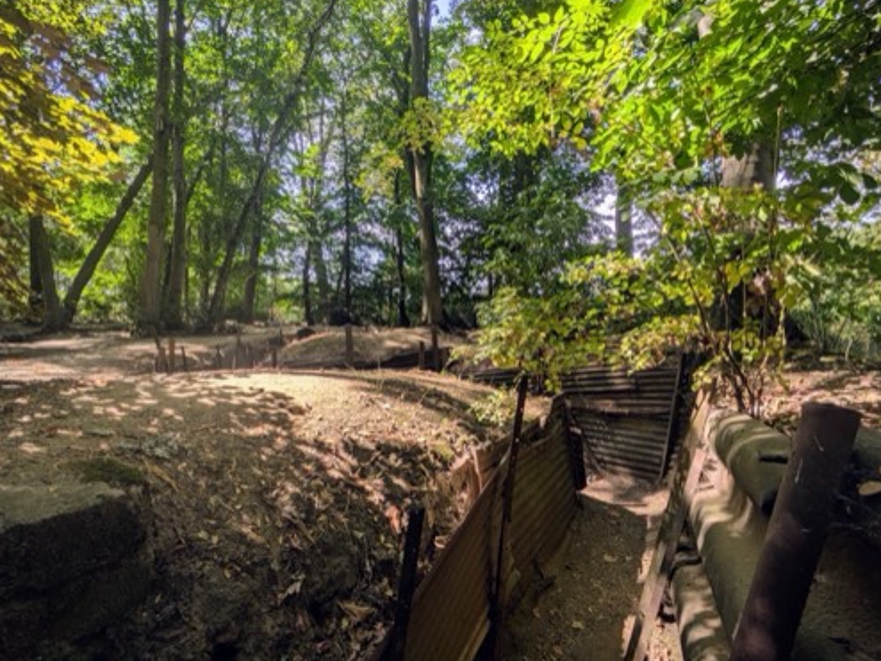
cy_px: 296
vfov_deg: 74.6
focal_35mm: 17
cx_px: 433
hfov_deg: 91.0
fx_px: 433
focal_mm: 1.83
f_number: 2.2
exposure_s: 1/465
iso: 43
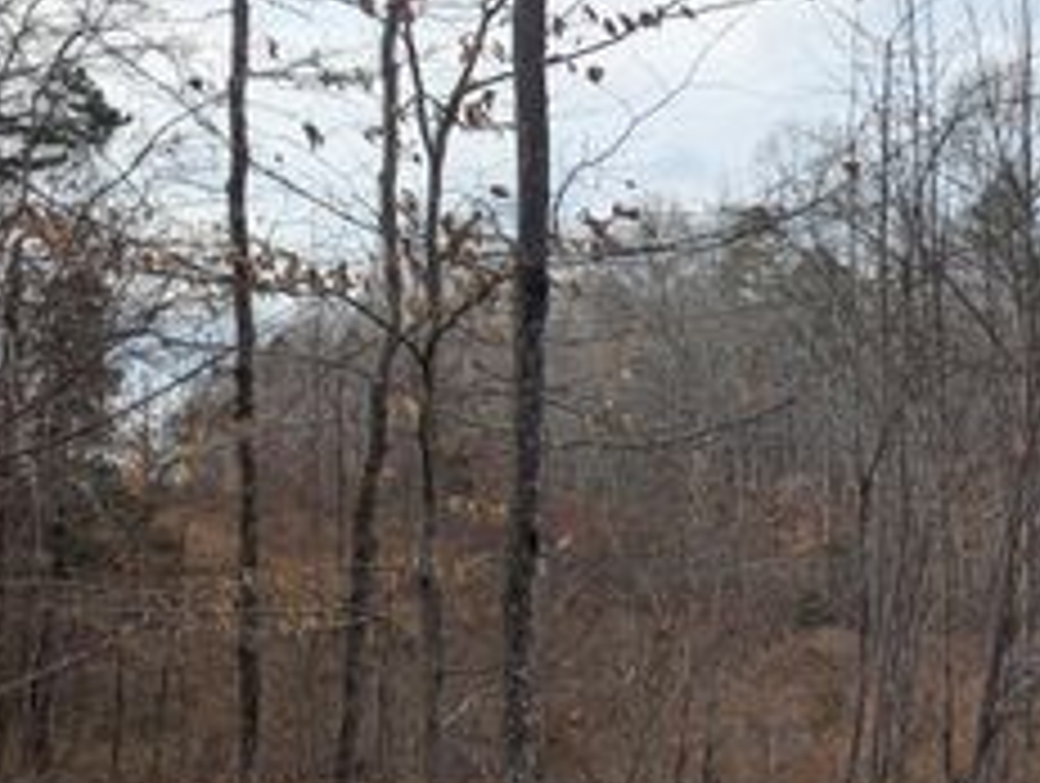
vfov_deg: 28.0
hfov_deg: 33.5
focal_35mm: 52
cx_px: 1054
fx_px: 1565
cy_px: 468
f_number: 1.85
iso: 49
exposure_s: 1/1068
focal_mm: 6.81
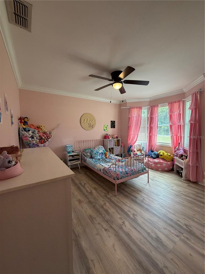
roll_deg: +1.3
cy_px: 137
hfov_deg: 85.7
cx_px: 102
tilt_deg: -3.0
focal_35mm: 14
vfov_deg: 102.1
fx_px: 111
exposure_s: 1/120
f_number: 2.2
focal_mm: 2.22
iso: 250
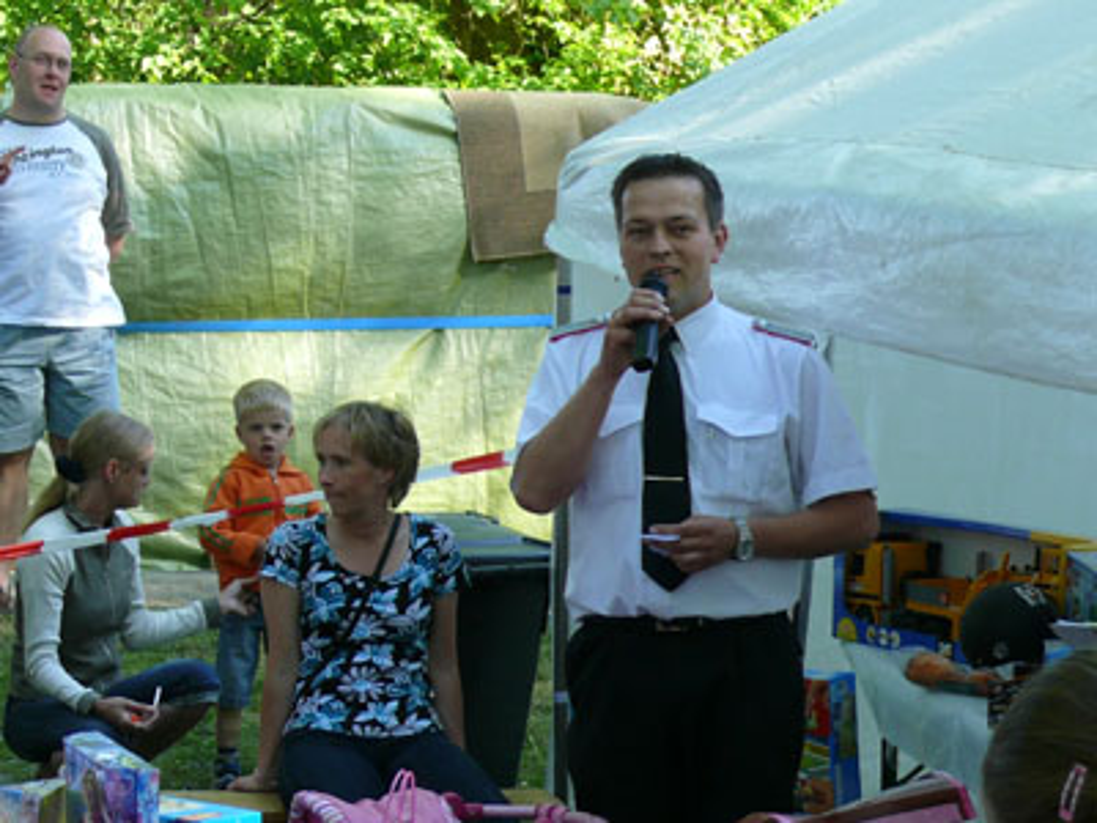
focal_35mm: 128
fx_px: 4056
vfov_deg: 11.6
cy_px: 412
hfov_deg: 15.4
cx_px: 548
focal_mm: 15.2
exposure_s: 1/125
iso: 100
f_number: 3.6
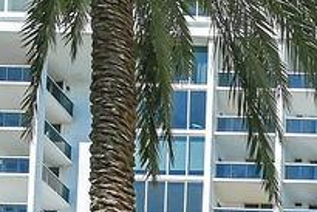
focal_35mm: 70
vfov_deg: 18.1
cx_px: 580
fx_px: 617
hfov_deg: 20.1
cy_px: 279
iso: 100
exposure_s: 1/2000
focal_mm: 14
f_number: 4
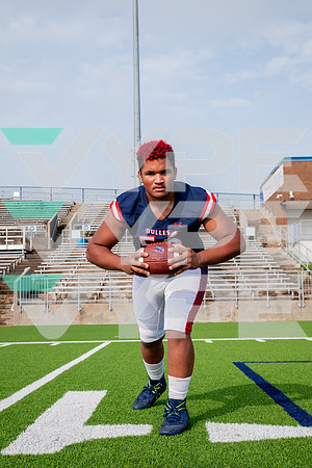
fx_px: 572
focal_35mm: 44
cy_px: 234
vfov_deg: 44.5
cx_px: 156
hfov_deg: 30.5
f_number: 7.1
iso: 125
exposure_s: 1/320
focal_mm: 44
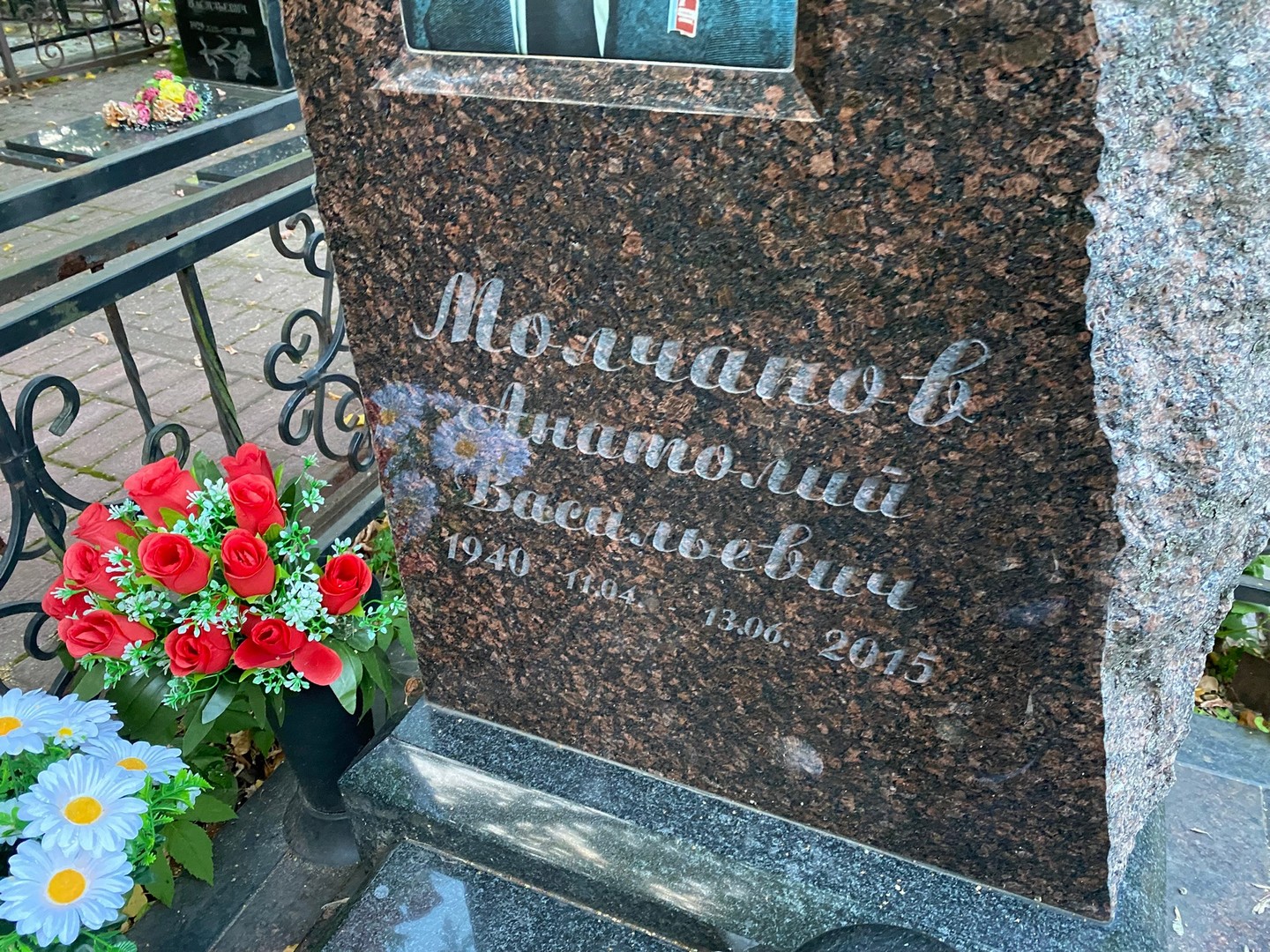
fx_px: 954
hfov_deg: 67.3
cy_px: 476
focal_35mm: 26
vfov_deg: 53.1
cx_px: 635
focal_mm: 4.25
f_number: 1.8
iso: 500
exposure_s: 1/48
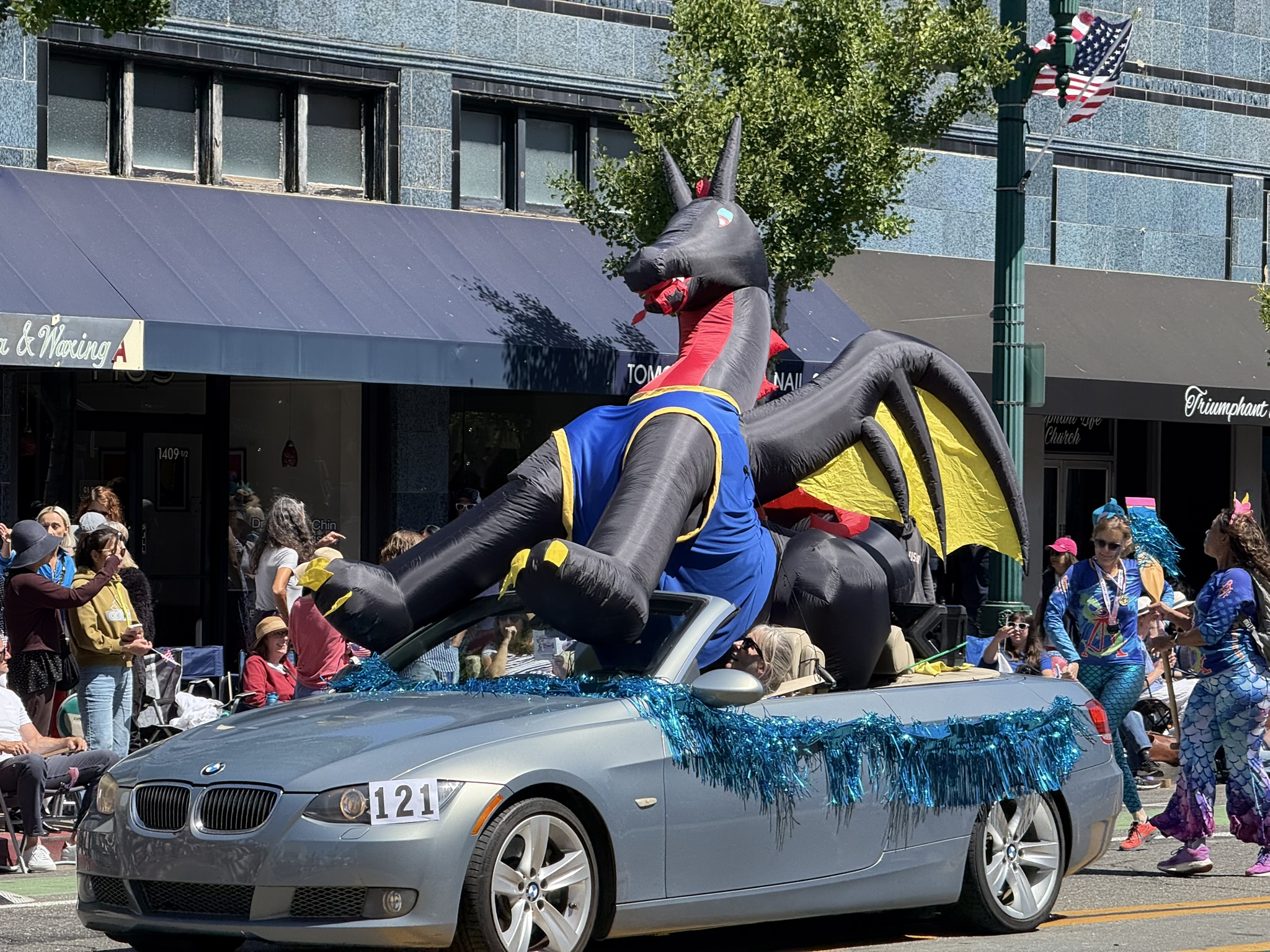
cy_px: 476
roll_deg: -1.0
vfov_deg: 12.3
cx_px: 635
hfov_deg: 16.4
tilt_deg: -0.2
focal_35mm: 120
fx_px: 4403
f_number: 2.8
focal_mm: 15.66
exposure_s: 1/743
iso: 64
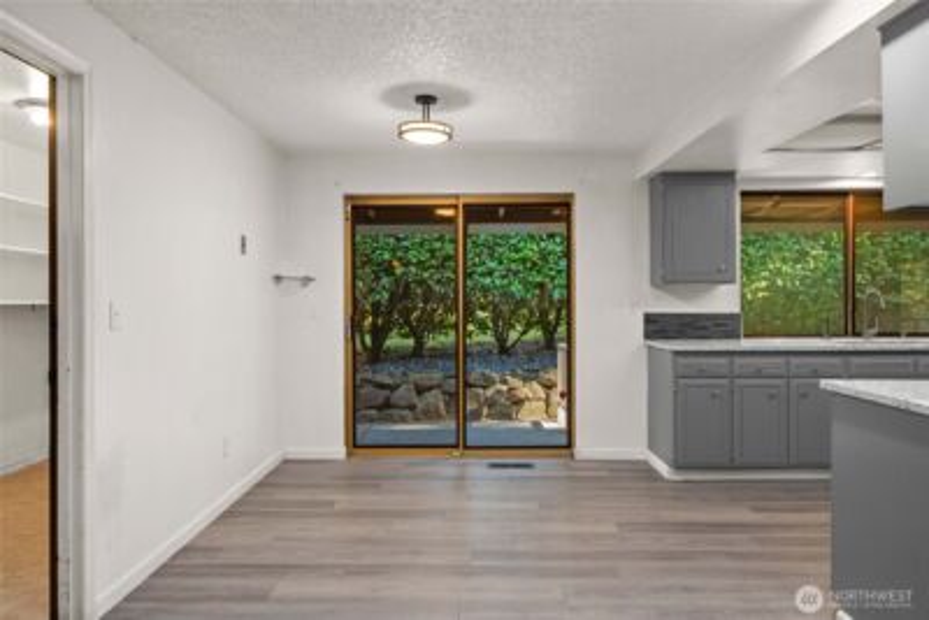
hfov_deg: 76.1
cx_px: 464
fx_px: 594
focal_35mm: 23
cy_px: 310
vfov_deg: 55.1
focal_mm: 23
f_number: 7.1
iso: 6400
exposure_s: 1/20
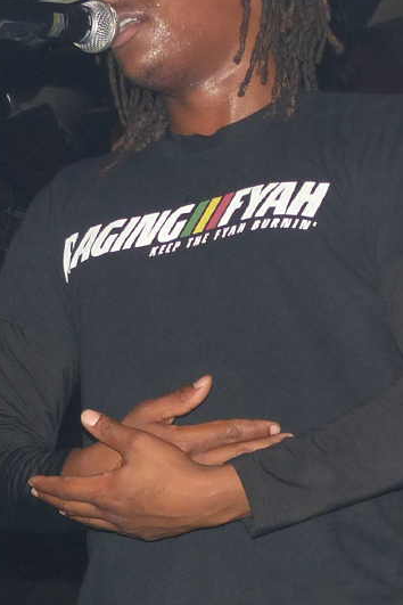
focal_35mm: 92
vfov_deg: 22.1
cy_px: 337
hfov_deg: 14.8
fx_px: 1545
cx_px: 125
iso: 160
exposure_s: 1/160
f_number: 2.8
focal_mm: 8.4
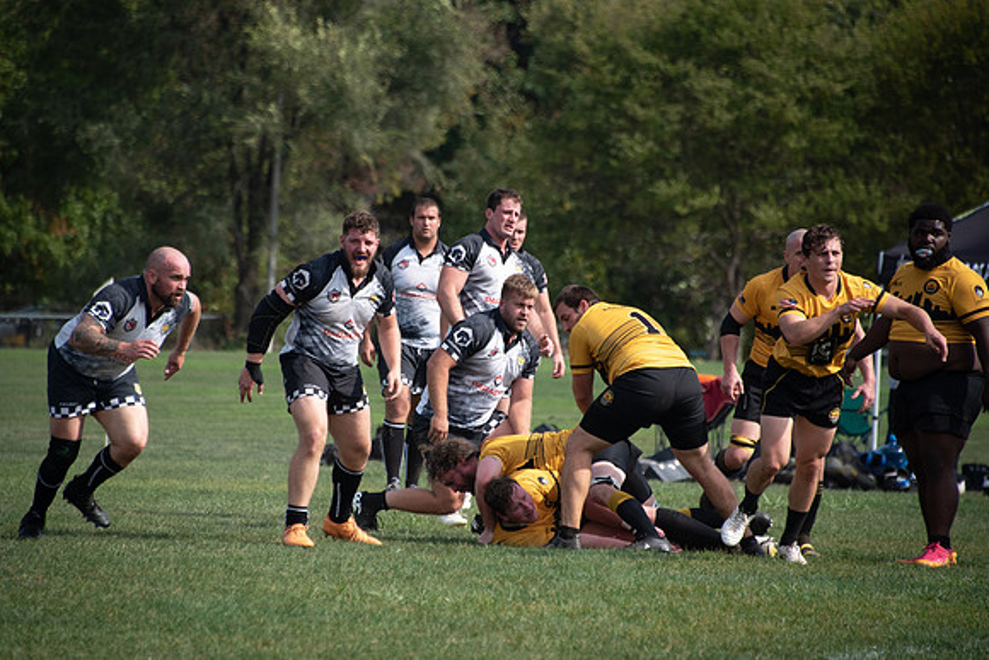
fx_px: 9106
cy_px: 365
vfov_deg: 4.2
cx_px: 443
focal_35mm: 331
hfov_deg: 6.2
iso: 400
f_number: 6.3
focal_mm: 300
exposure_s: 1/2500
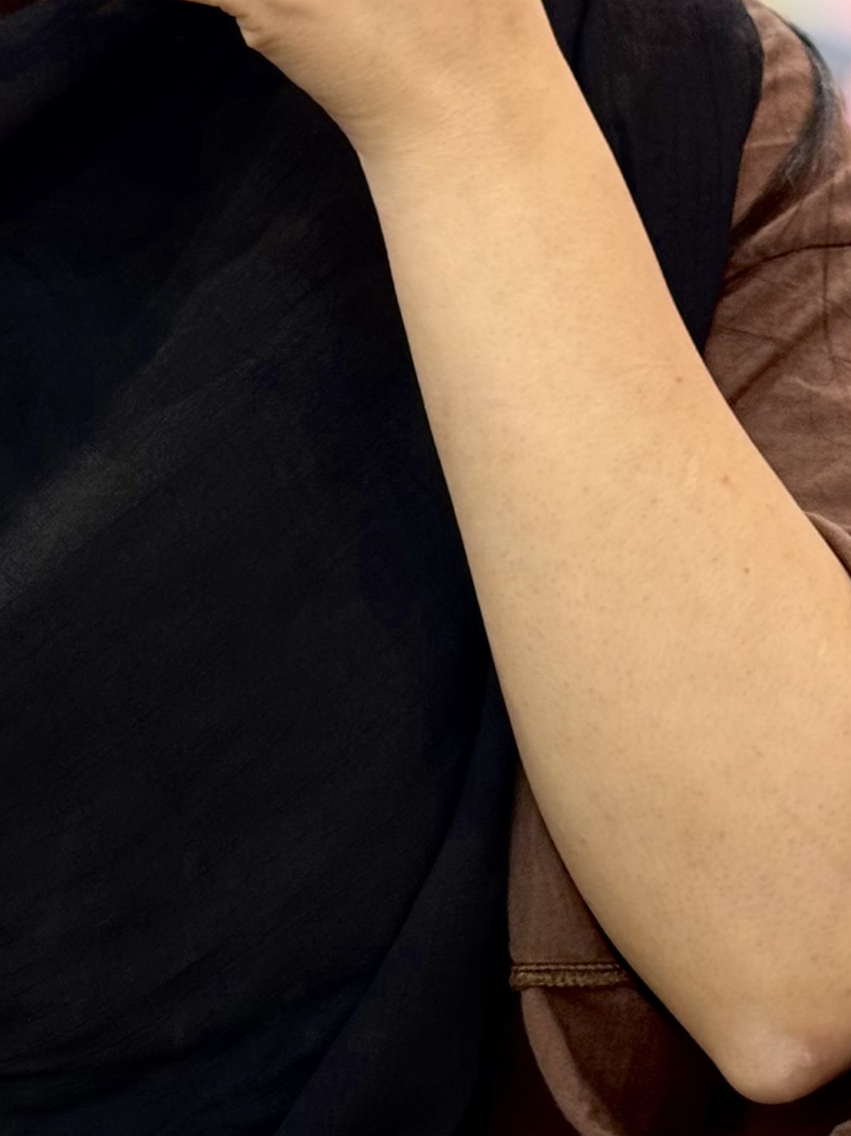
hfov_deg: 10.3
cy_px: 1105
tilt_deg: -24.6
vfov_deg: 13.8
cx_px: -203
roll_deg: +0.1
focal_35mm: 141
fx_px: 4624
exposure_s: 1/50
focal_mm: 6.76
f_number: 1.78
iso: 160
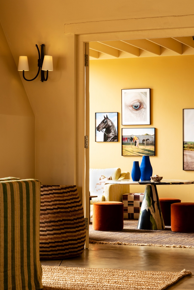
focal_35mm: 80
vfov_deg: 25.3
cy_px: 183
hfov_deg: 17.0
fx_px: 647
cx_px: 125
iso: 100
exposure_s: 1/4
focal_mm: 60
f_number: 11
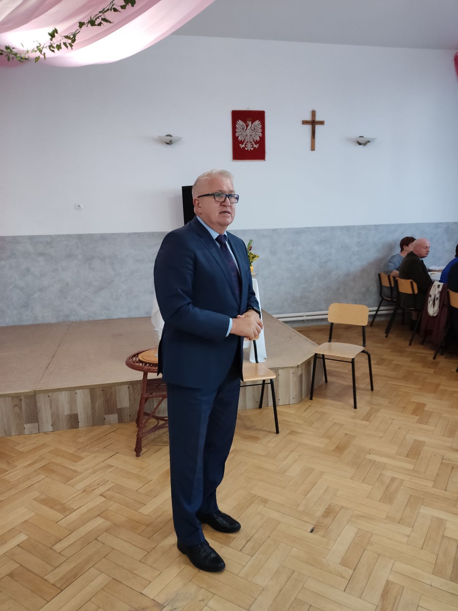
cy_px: 306
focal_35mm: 25
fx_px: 441
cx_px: 229
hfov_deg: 54.9
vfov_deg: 69.4
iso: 460
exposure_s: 1/50
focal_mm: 4.71
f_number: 1.79
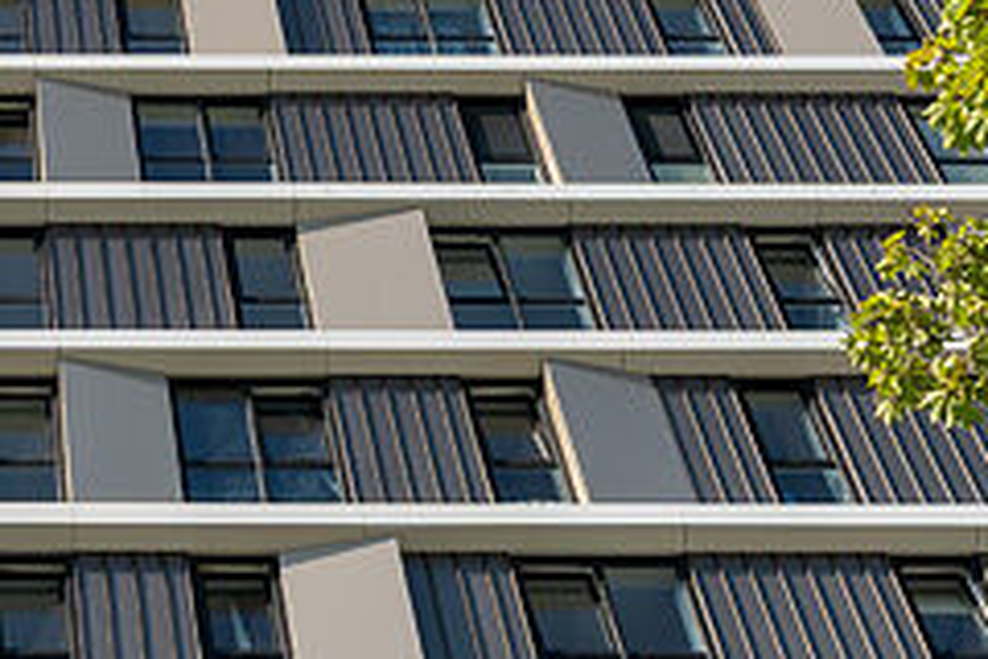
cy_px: 577
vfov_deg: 15.0
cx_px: -148
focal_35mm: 90
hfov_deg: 21.3
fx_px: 2470
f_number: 7.1
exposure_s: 1/400
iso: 200
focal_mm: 20
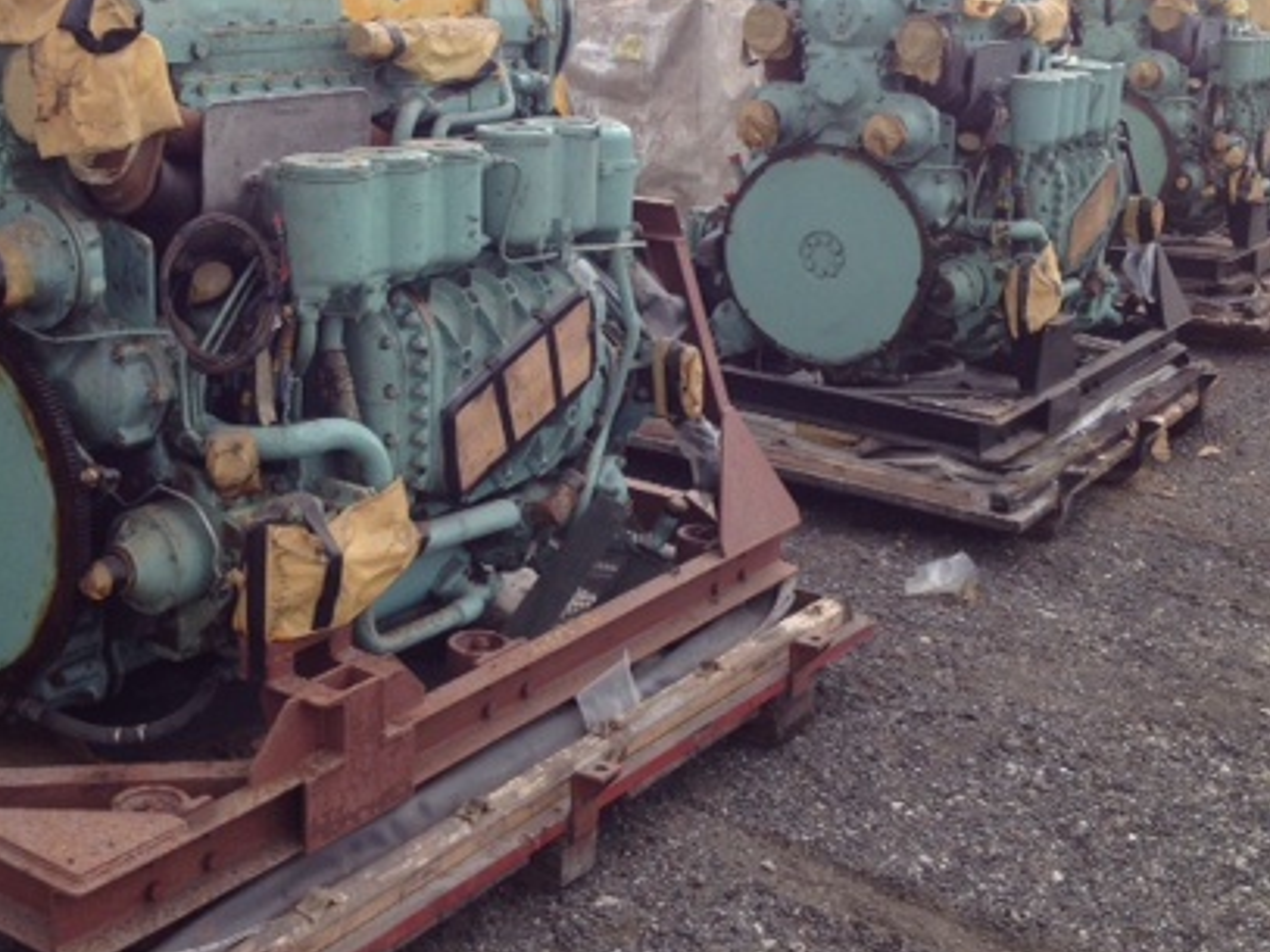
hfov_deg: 34.9
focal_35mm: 55
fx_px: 2017
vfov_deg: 26.3
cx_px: 524
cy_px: 268
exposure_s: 1/642
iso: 64
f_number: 2.4
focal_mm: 4.28
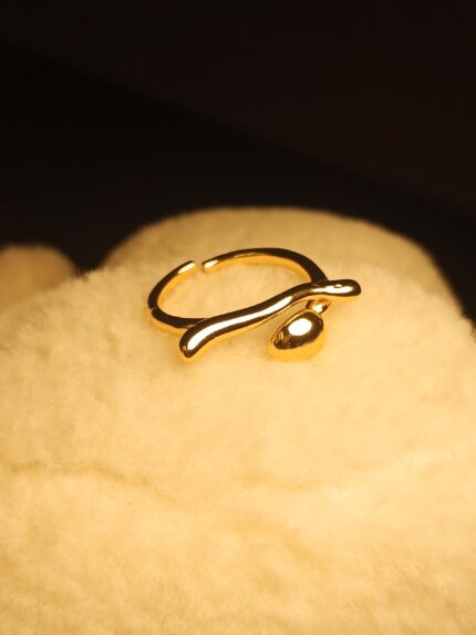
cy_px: 318
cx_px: 238
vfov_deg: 35.5
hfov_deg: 27.0
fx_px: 990
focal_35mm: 54
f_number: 1.8
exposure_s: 1/100
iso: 64
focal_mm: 3.98
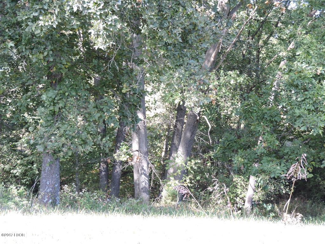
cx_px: 162
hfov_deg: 27.8
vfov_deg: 21.0
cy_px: 122
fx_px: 657
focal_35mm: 70
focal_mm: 12.5
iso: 140
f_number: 3.9
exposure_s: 1/60
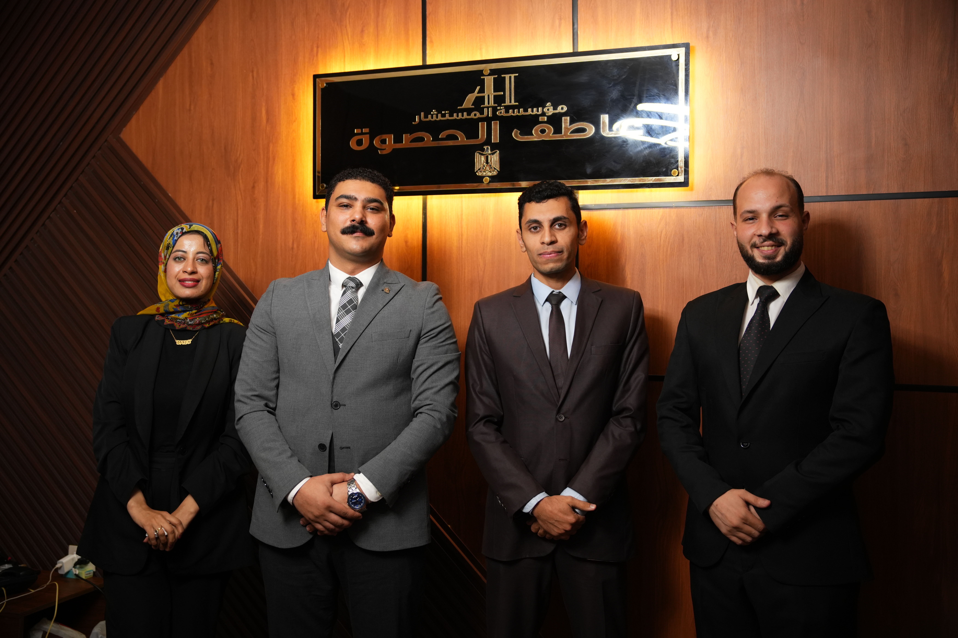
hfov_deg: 49.7
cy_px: 319
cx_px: 479
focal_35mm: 39
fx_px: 1035
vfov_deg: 34.3
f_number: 2.8
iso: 1250
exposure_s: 1/100
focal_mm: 38.9
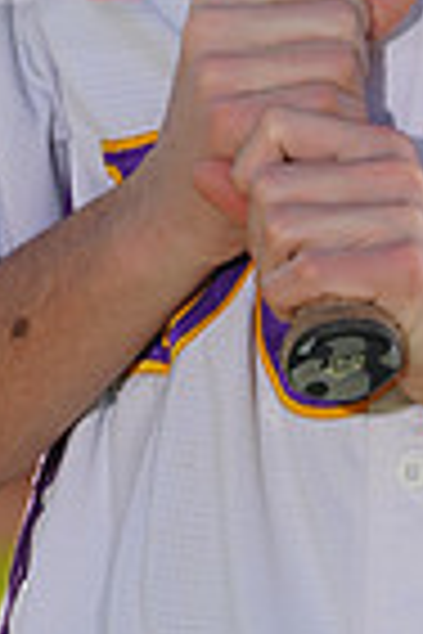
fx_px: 16848
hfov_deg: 1.4
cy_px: -94
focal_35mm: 956
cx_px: 560
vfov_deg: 2.2
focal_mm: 232
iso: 100
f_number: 9
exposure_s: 1/250
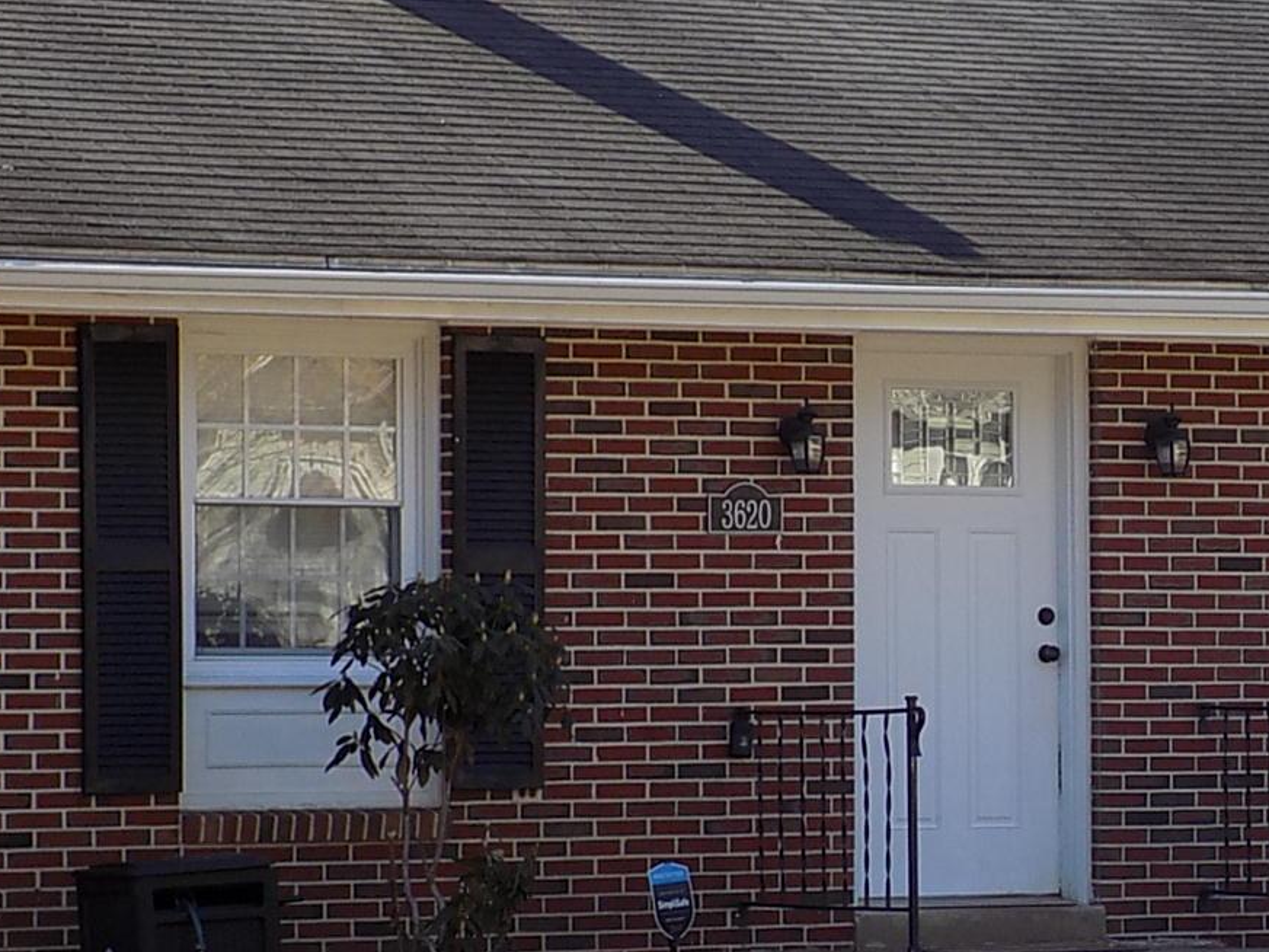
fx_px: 6525
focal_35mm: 178
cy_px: 709
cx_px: 1144
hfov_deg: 11.0
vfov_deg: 8.3
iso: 80
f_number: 4.6
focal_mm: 17.2
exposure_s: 1/200
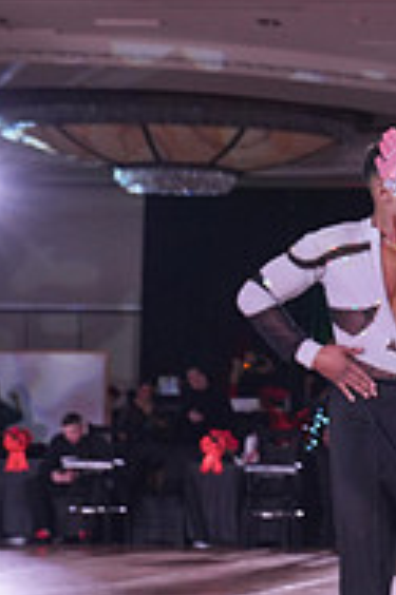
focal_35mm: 102
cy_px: 429
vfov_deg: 19.9
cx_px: 833
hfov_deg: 11.8
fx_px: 1686
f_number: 4
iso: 1600
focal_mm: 33
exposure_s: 1/500
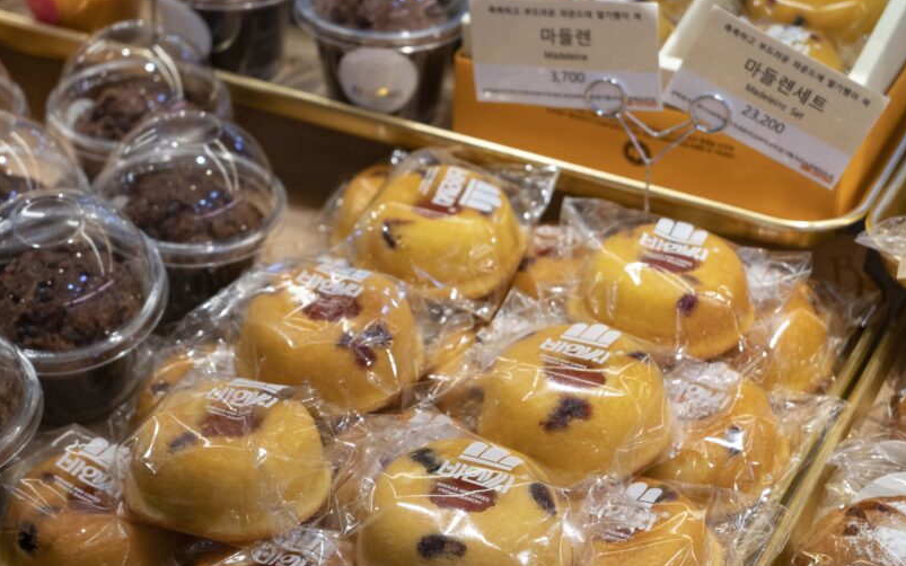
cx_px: 429
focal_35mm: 78
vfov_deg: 16.7
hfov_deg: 26.5
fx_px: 1926
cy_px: 269
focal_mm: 60
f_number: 5.6
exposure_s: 1/160
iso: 1600
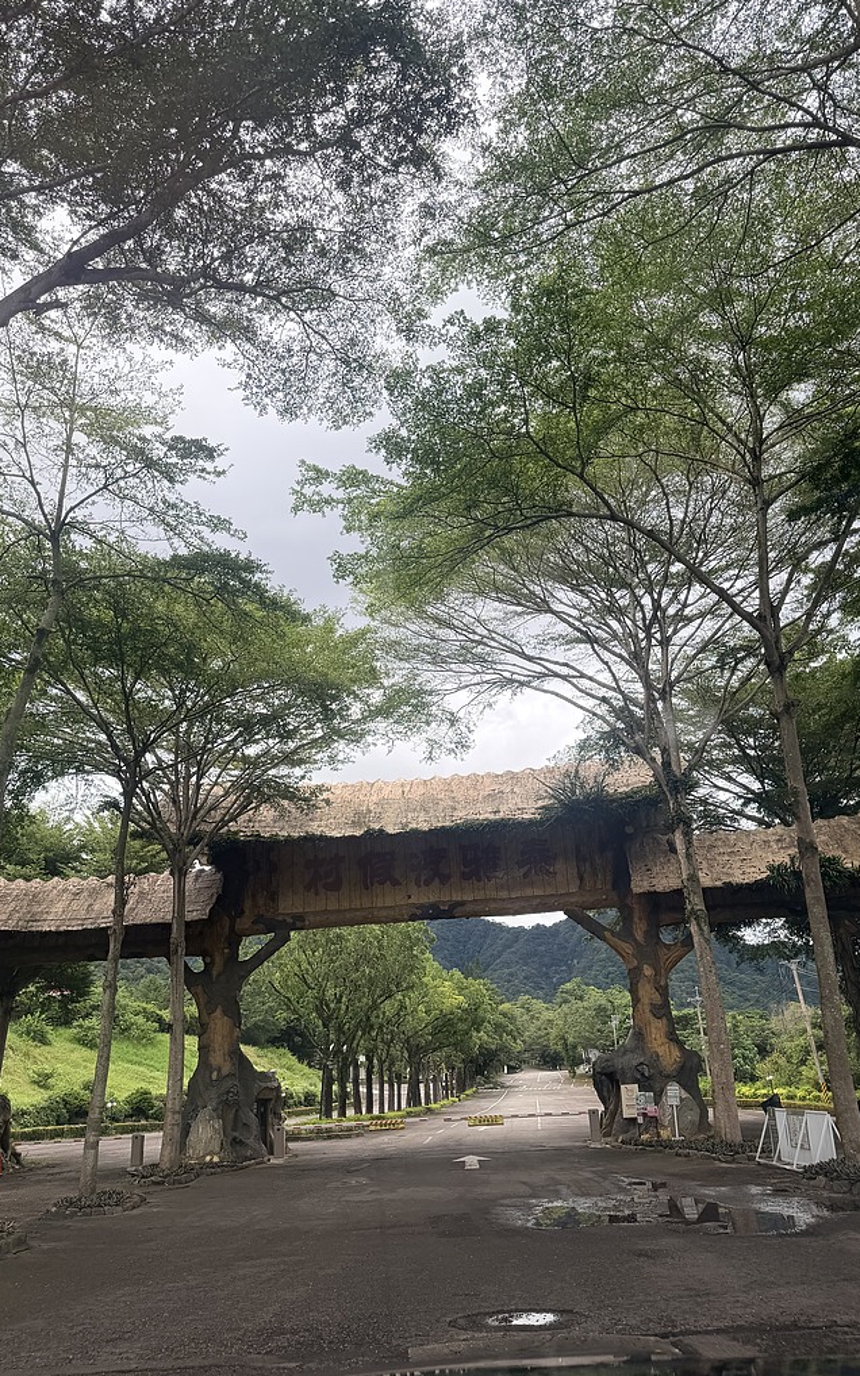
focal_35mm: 26
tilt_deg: +24.2
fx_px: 975
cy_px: 683
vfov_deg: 70.4
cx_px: 429
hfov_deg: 47.6
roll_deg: +2.3
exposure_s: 1/521
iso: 80
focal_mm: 6.76
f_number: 1.78
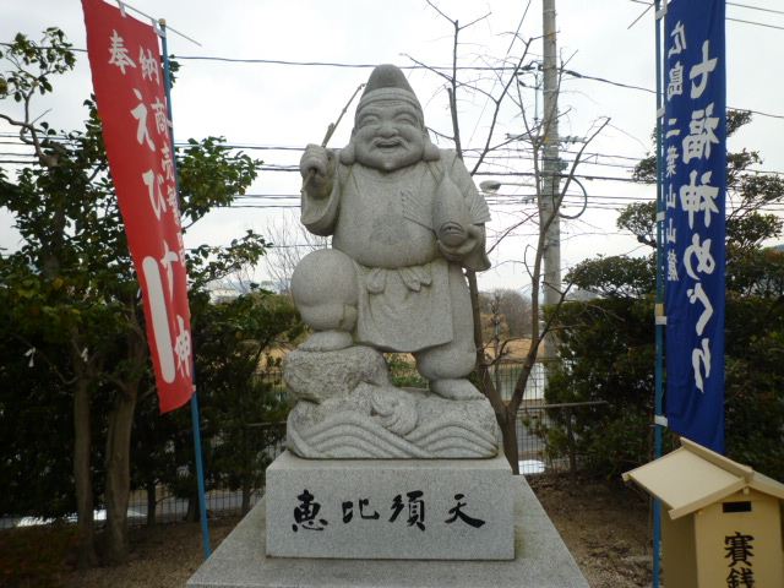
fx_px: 566
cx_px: 392
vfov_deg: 54.9
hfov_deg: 69.4
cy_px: 294
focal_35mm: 25
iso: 80
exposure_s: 1/100
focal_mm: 4.4
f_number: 2.8
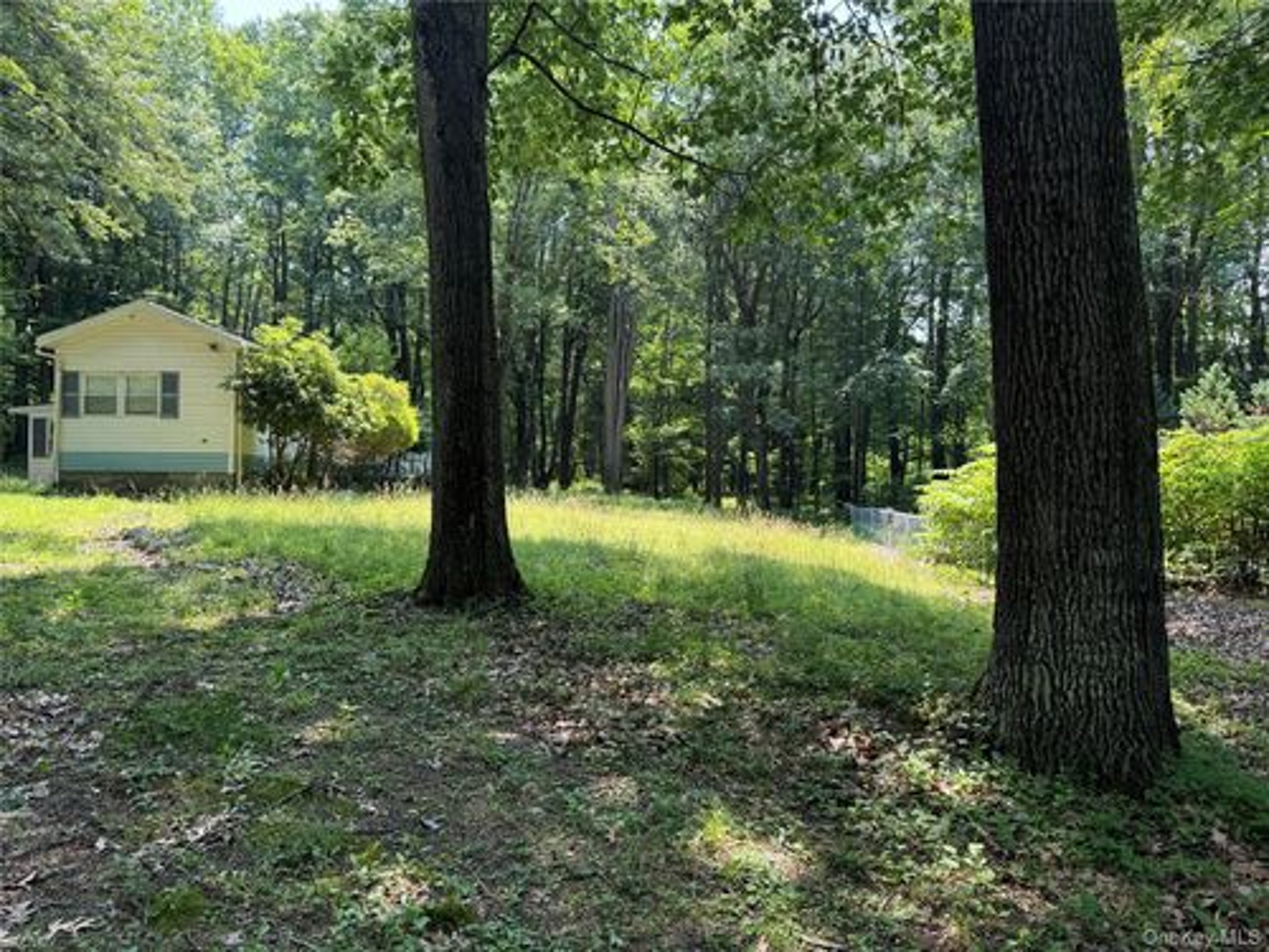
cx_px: 634
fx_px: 880
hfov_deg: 71.6
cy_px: 476
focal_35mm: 24
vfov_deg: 56.8
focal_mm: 6.76
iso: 80
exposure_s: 1/419
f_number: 1.78
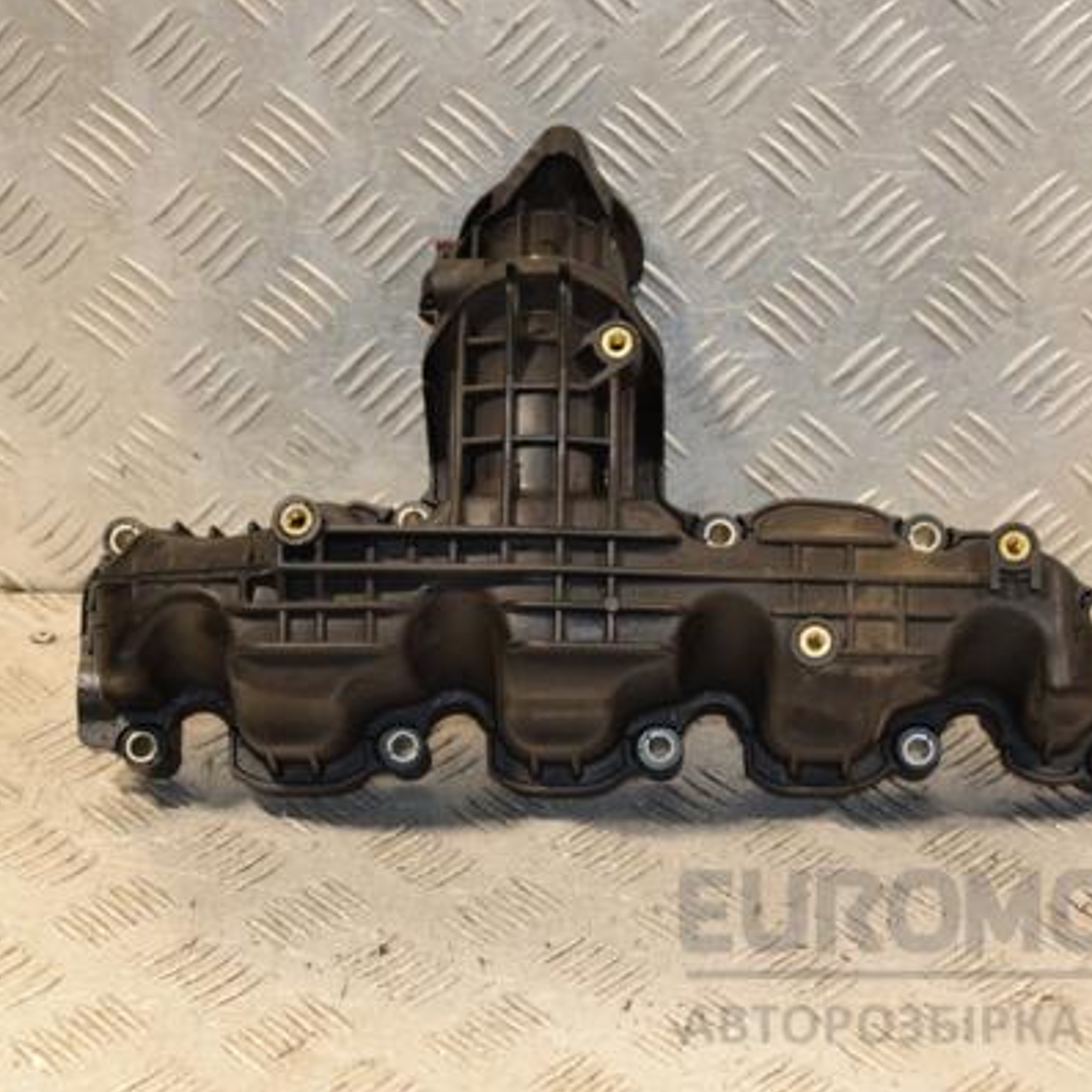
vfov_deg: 20.0
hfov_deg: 20.0
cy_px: 545
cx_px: 627
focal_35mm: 87
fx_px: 3092
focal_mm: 45
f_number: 4.8
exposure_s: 1/160
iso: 800
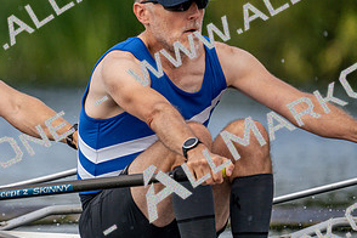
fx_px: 11760
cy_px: 107
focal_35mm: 1186
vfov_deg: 1.2
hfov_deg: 1.7
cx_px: 39
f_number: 6.3
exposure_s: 1/1600
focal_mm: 600
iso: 500
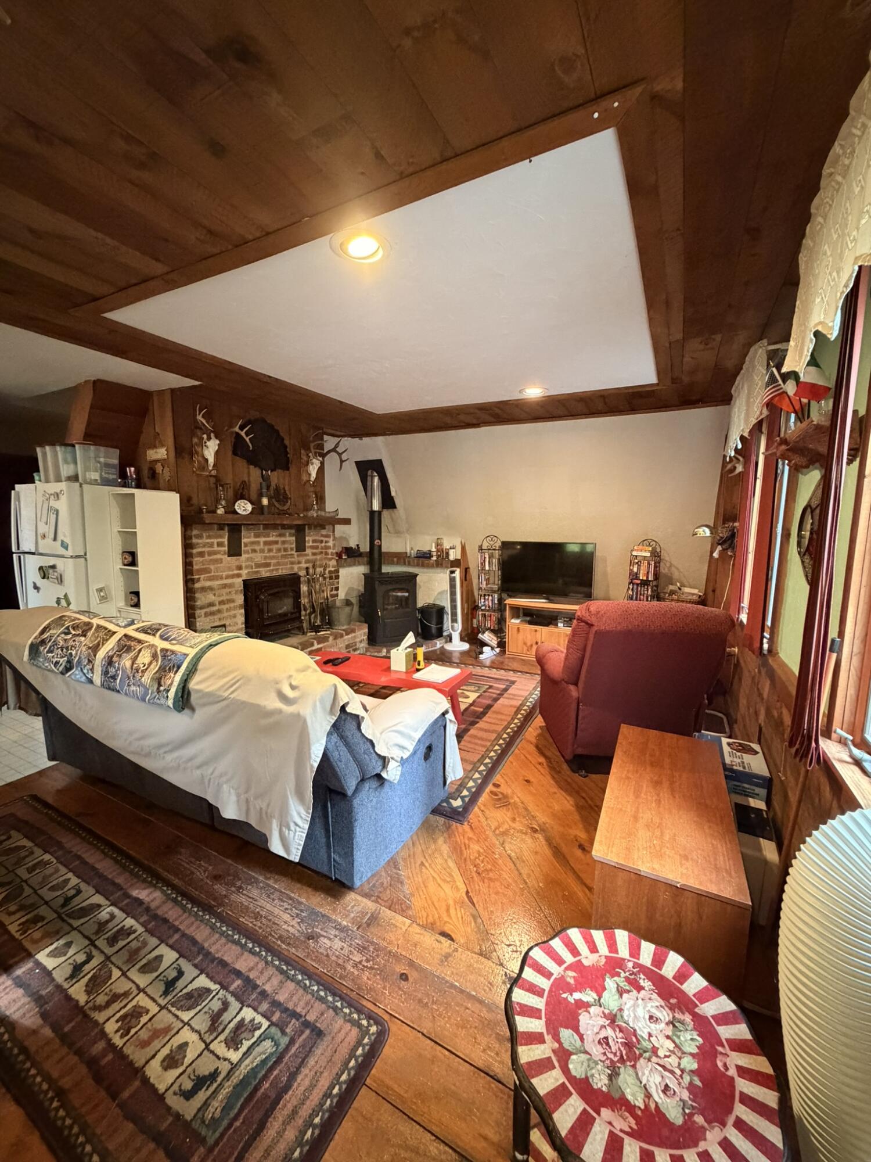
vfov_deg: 102.1
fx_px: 470
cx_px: 436
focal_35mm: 14
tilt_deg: -7.1
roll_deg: -0.5
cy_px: 581
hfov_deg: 85.7
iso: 1000
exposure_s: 1/40
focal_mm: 2.22
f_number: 2.2
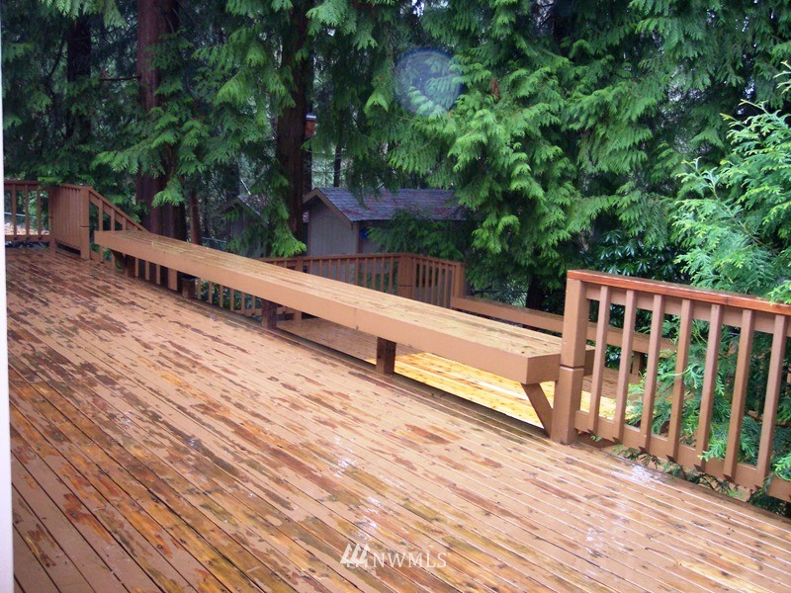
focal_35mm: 38
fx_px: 868
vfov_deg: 37.7
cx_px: 396
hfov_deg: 49.0
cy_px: 296
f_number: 2.8
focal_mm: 8
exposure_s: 1/30
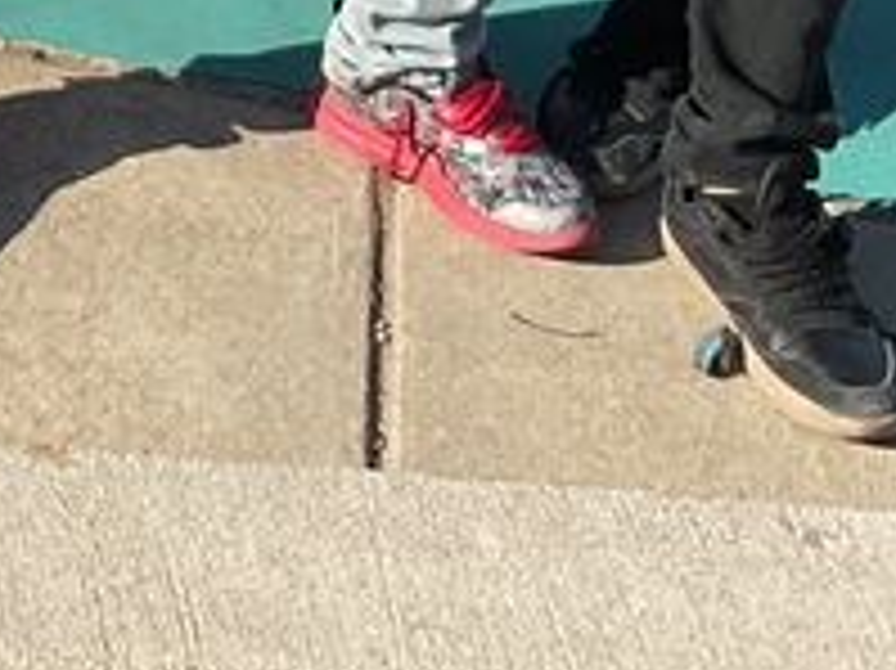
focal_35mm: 149
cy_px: -953
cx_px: -937
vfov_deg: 9.0
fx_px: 3854
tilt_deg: -19.4
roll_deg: -0.4
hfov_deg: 11.8
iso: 16
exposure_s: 1/1279
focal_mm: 3
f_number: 1.8
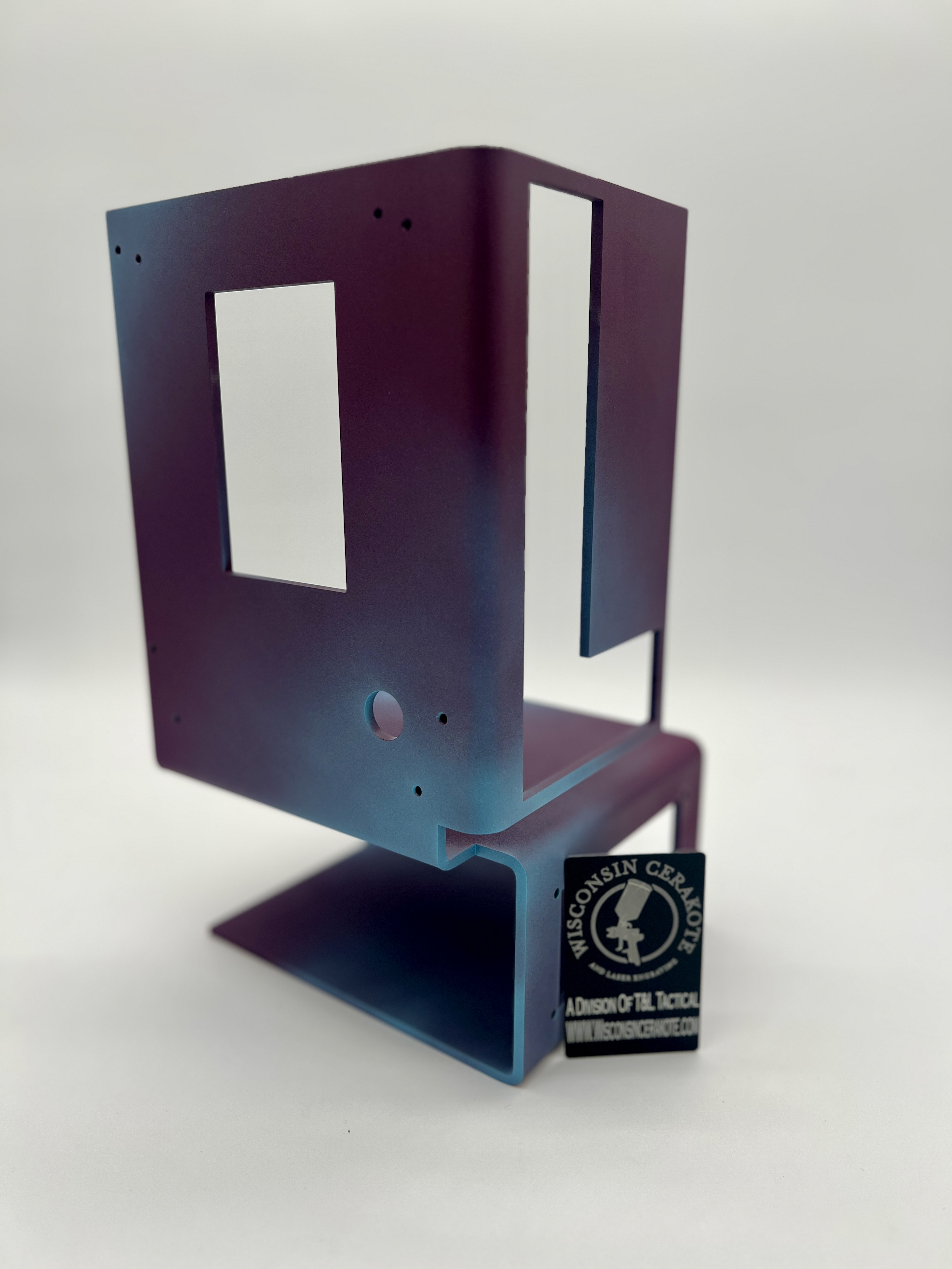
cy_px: 634
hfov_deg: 53.1
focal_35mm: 26
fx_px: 953
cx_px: 476
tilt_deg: -13.7
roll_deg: +0.0
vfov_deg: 67.3
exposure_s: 1/1311
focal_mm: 5.7
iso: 50
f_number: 1.5
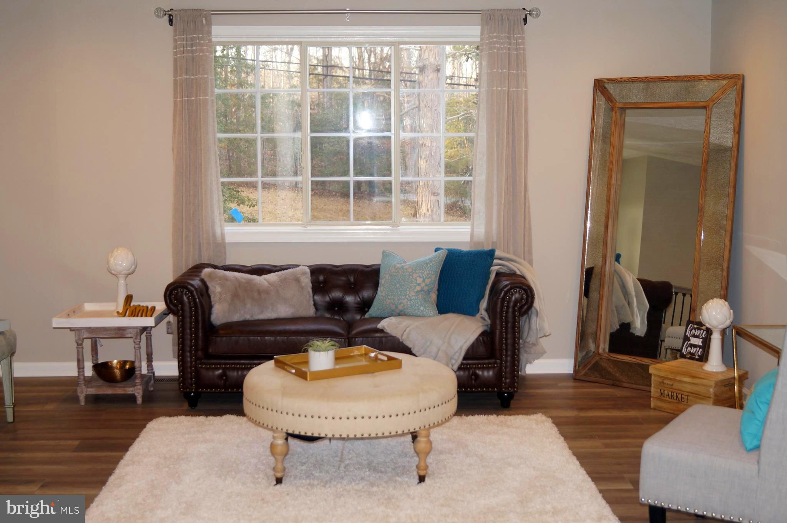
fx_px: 982
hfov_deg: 43.7
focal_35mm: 45
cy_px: 262
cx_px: 394
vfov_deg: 29.8
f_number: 4.5
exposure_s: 1/60
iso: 320
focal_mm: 30
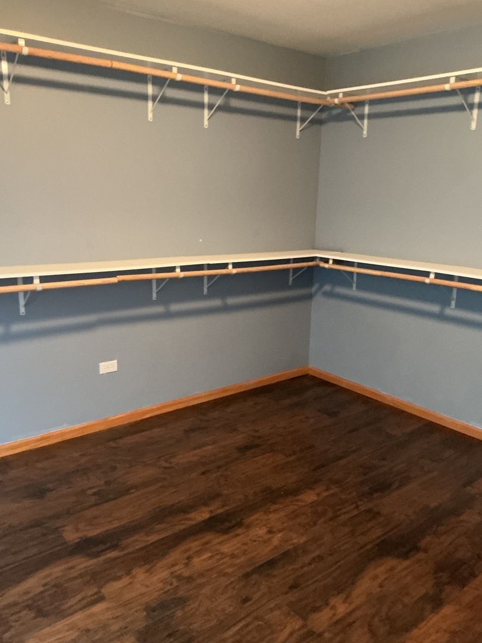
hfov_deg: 48.2
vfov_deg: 61.7
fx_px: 538
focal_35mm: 29
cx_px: 241
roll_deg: -0.9
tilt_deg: -14.3
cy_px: 322
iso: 500
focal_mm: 3
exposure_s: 1/30
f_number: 1.8
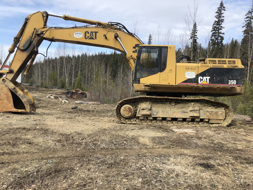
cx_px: 126
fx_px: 205
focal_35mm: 28
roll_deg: -2.5
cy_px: 95
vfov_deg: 49.7
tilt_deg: -4.7
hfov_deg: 63.4
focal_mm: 3.99
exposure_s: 1/1033
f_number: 1.8
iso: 20
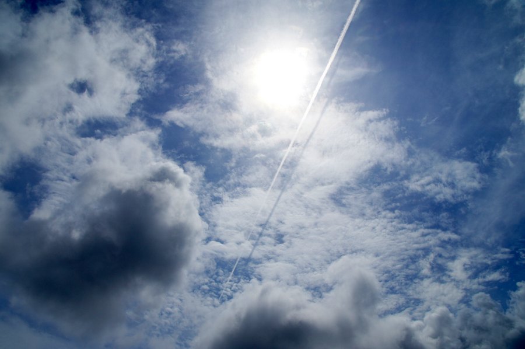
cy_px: 174
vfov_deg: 47.8
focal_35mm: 27
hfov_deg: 67.4
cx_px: 262
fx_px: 393
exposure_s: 1/1000
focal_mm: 18
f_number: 13
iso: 200
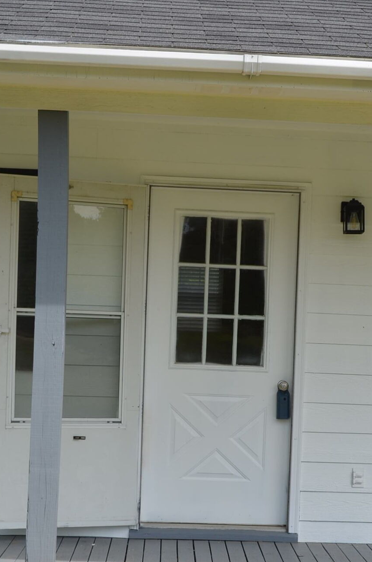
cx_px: 229
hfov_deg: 18.1
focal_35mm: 75
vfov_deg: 26.8
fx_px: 1167
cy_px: 389
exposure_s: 1/250
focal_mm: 28
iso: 160
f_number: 8
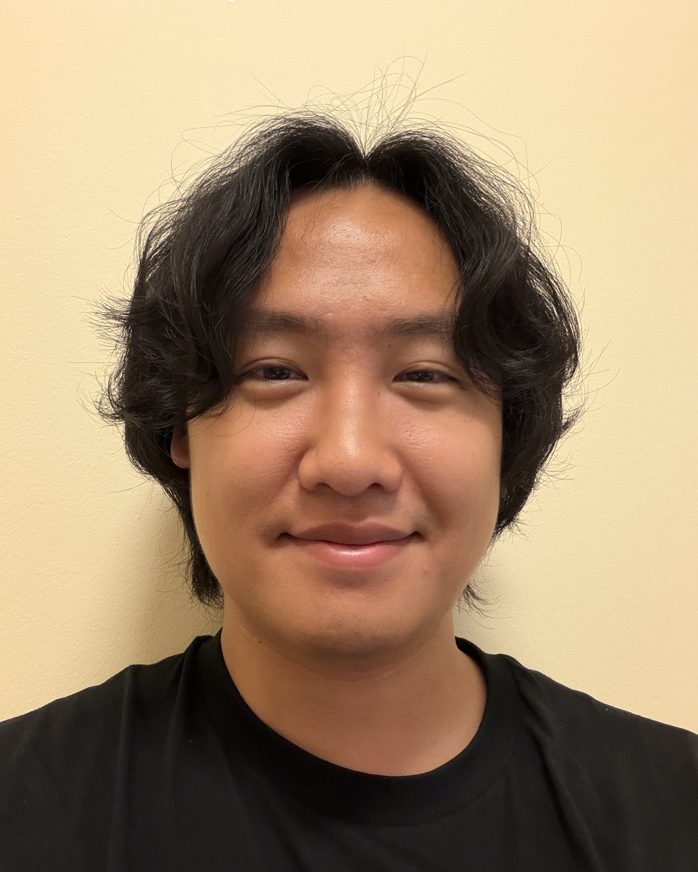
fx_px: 826
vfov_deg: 55.6
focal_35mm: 32
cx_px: 341
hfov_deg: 45.8
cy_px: 413
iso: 320
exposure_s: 1/30
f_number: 1.9
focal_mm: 2.71
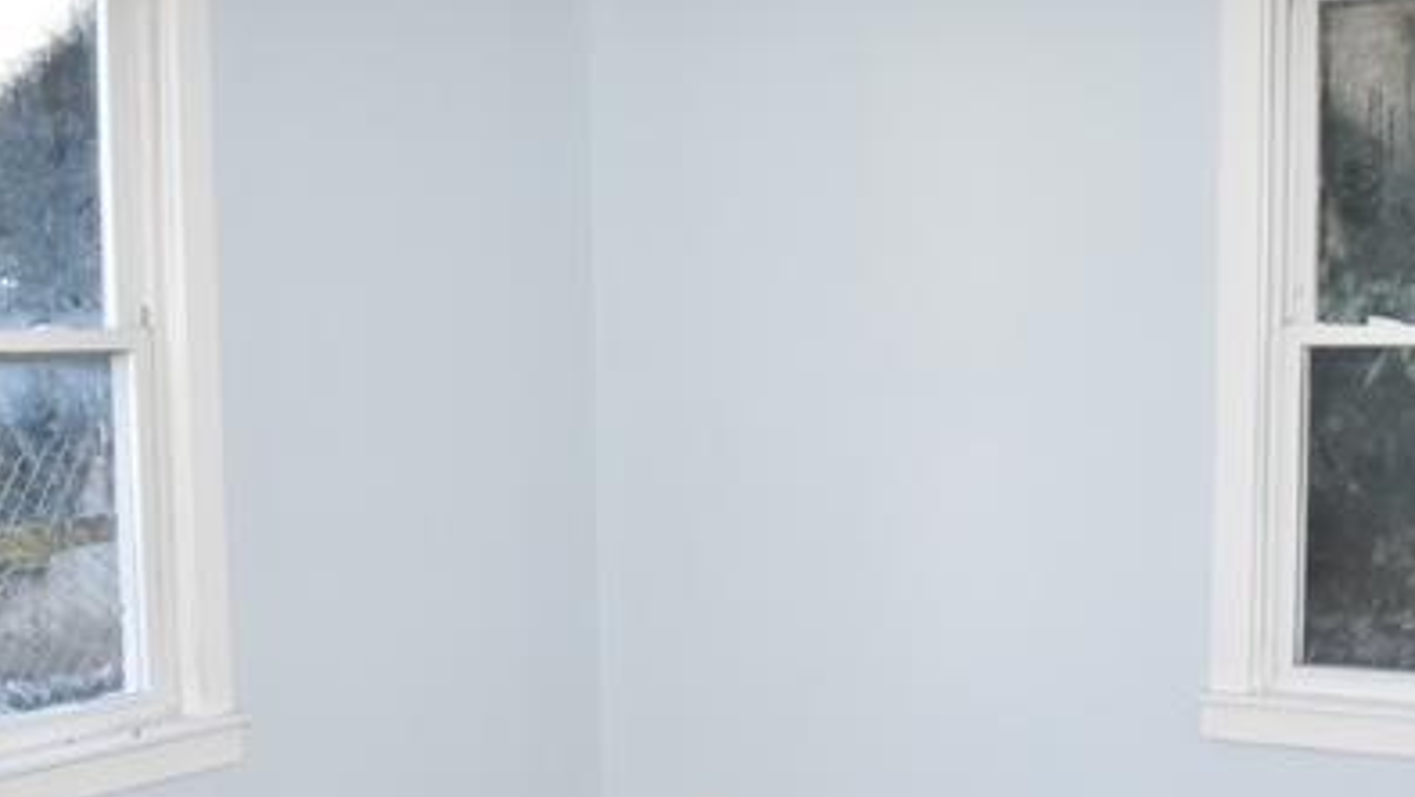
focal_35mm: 46
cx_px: 797
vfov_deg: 25.6
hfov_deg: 44.5
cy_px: 621
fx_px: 1727
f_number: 3.5
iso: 500
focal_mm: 18
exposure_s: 1/250
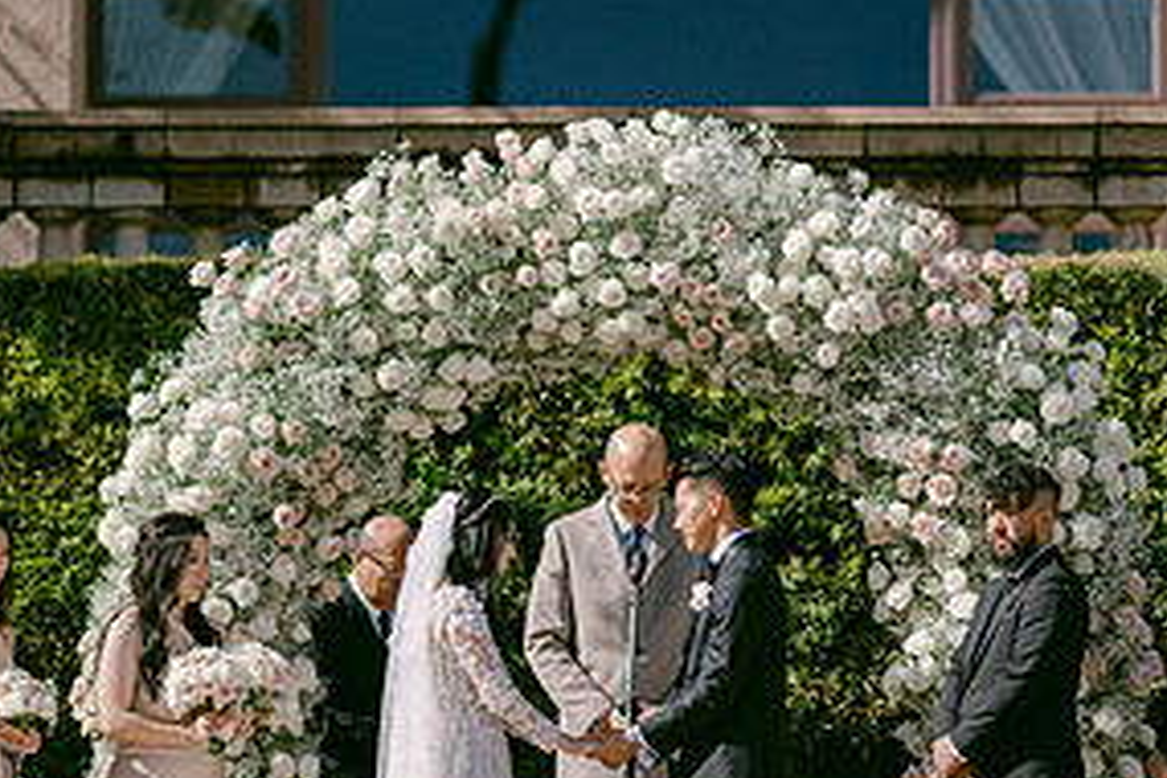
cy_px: 452
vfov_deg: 6.3
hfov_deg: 9.4
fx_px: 7066
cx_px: 610
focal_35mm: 218
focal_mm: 105
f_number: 1.4
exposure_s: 1/12800
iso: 200
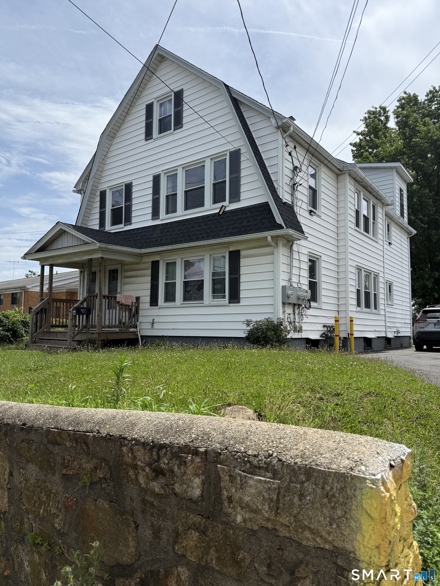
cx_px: 220
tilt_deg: +6.6
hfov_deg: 56.8
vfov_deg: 71.6
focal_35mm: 24
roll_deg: -0.9
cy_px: 293
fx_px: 407
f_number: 1.78
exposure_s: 1/5714
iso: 80
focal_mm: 6.76
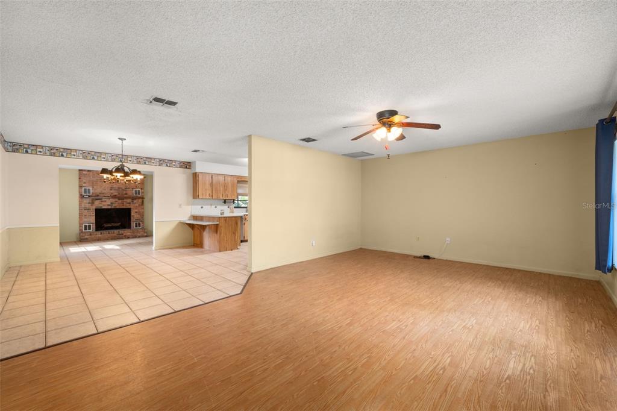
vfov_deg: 81.2
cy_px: 206
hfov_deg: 104.3
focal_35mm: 14
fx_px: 240
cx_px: 308
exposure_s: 1.6
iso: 400
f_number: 11
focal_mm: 14
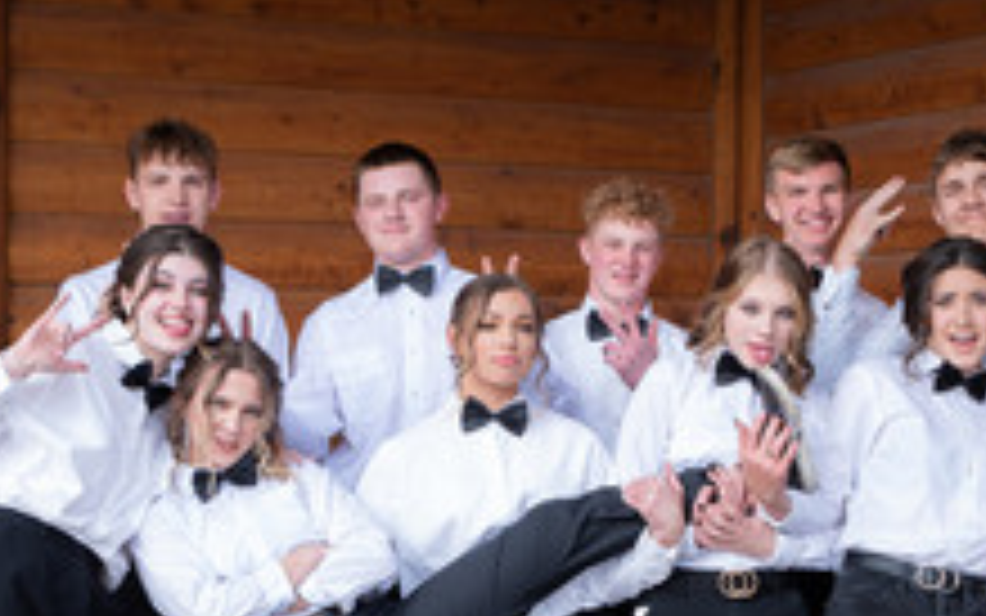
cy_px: 377
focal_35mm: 87
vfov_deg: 15.0
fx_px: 2338
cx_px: 485
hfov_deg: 23.8
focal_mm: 29
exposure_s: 1/200
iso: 125
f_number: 4
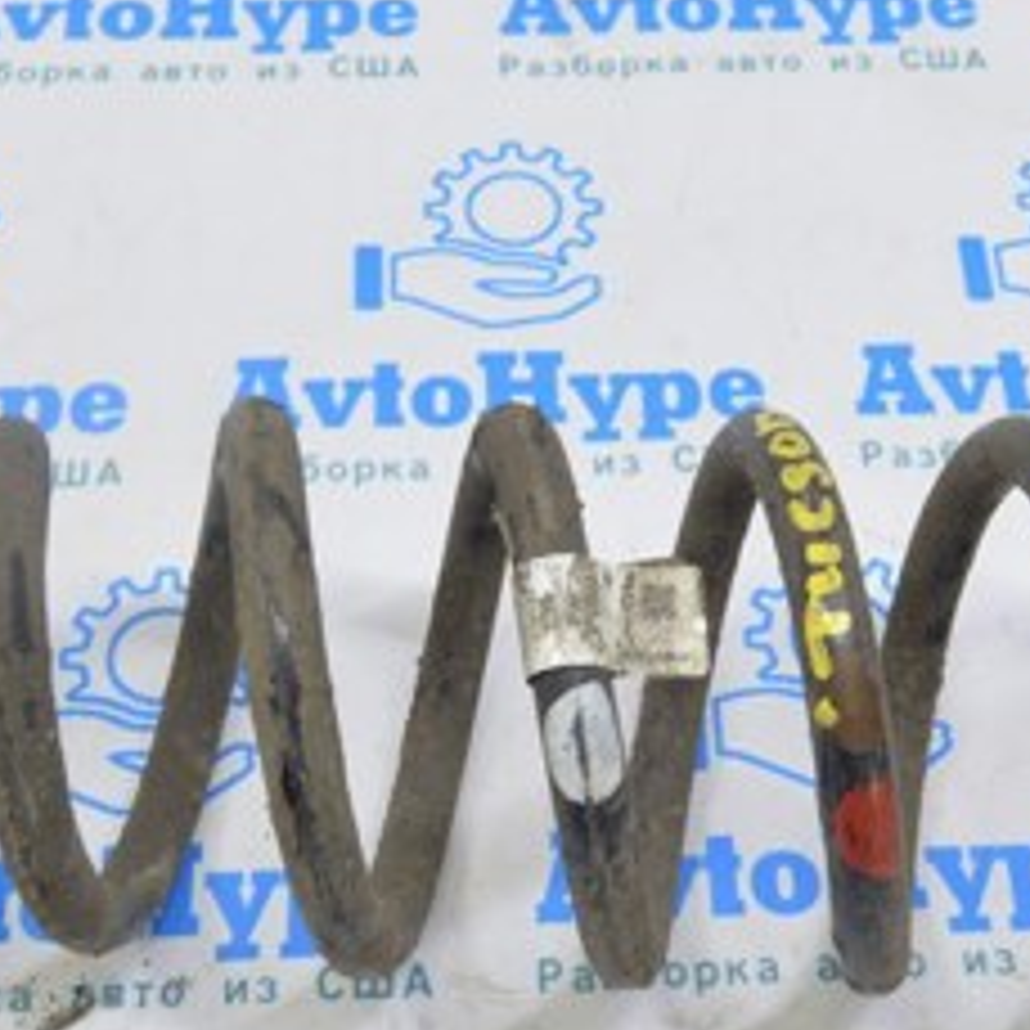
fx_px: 2154
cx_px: 598
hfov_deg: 26.9
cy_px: 524
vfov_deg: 26.9
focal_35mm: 64
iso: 400
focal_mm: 18
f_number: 5.6
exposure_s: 1/20
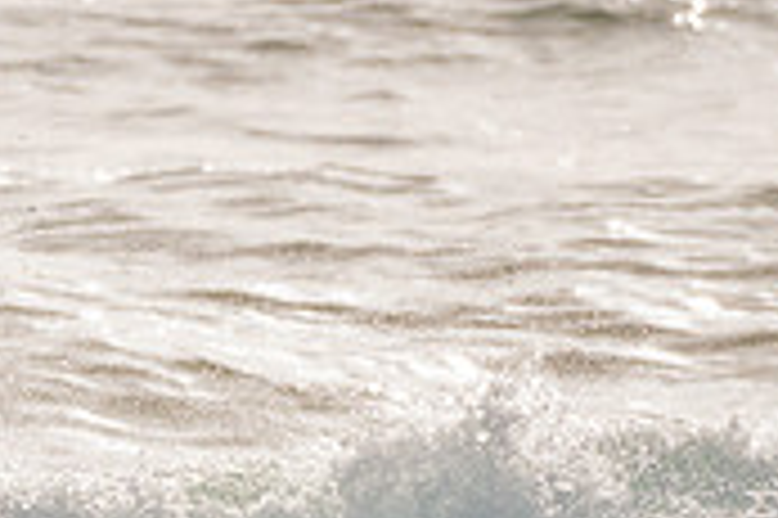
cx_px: -293
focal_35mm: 2055
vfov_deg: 0.7
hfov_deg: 1.0
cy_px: 652
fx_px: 44368
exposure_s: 1/2000
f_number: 7.1
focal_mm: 500
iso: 64
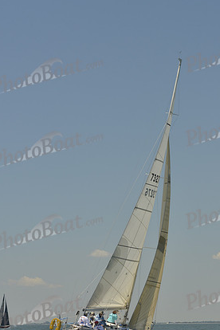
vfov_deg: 20.8
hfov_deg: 13.9
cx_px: 145
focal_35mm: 98
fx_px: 898
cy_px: 179
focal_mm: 70
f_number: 7.1
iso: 200
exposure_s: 1/640
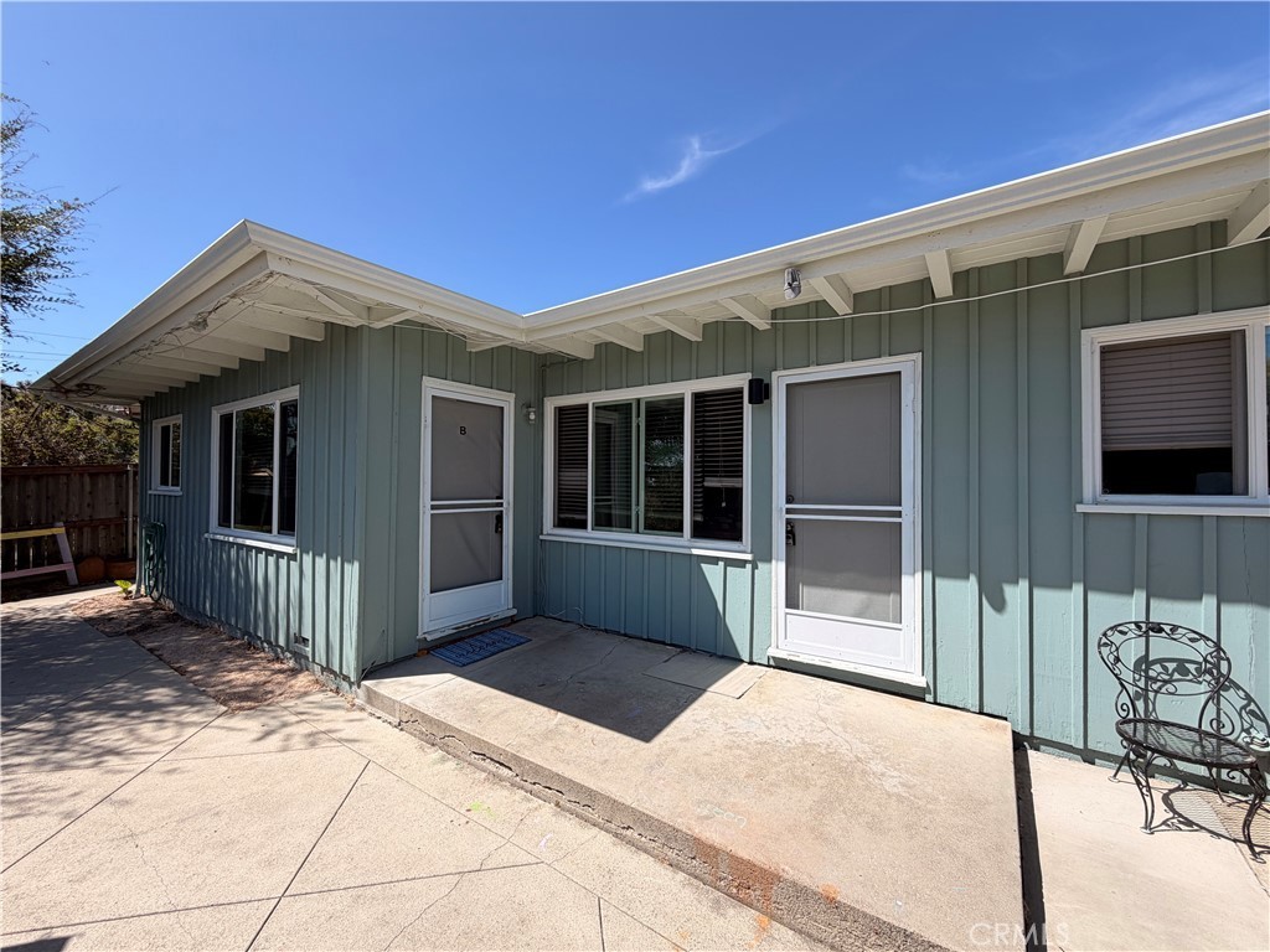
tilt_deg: +1.2
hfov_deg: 102.1
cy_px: 476
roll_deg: +0.0
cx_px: 635
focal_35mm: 14
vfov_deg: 85.7
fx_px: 514
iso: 20
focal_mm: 2.22
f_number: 2.2
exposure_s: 1/809
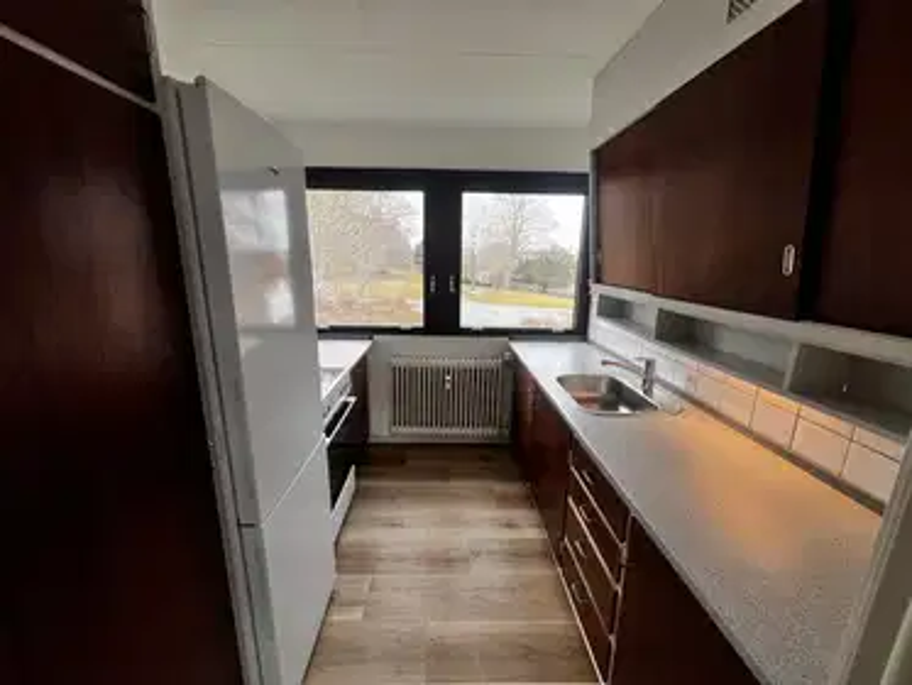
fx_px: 343
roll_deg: -1.3
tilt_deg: -13.5
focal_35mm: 13
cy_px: 342
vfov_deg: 89.9
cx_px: 456
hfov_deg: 106.2
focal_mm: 1.57
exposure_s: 1/157
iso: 32
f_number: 1.8
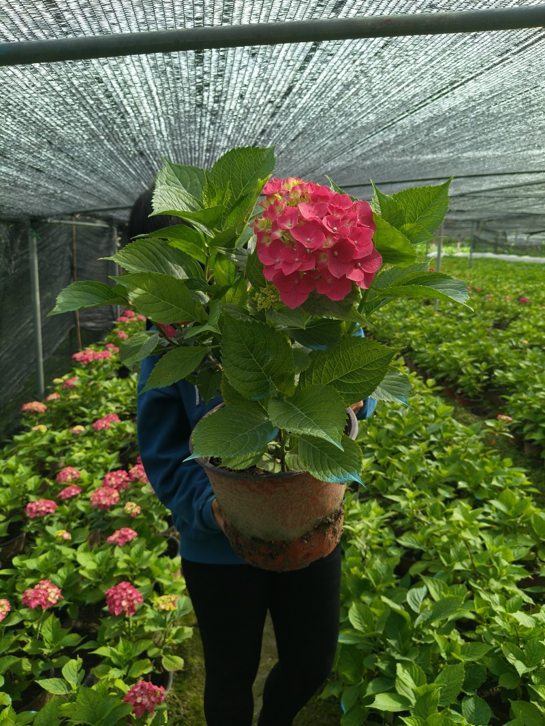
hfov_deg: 53.1
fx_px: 546
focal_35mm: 26
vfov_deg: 67.3
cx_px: 272
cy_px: 363
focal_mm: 4.84
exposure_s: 1/2007
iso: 80
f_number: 1.8
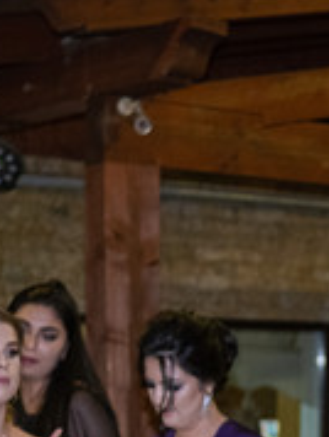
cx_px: 356
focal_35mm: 121
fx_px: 1530
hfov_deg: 12.1
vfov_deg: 15.8
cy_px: 482
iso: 1000
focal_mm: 23
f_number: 1.4
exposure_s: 1/125
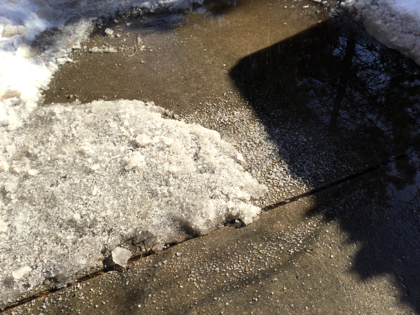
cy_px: 158
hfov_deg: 58.4
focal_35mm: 31
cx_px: 210
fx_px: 376
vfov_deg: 45.4
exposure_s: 1/916
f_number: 2.4
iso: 25
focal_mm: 3.3
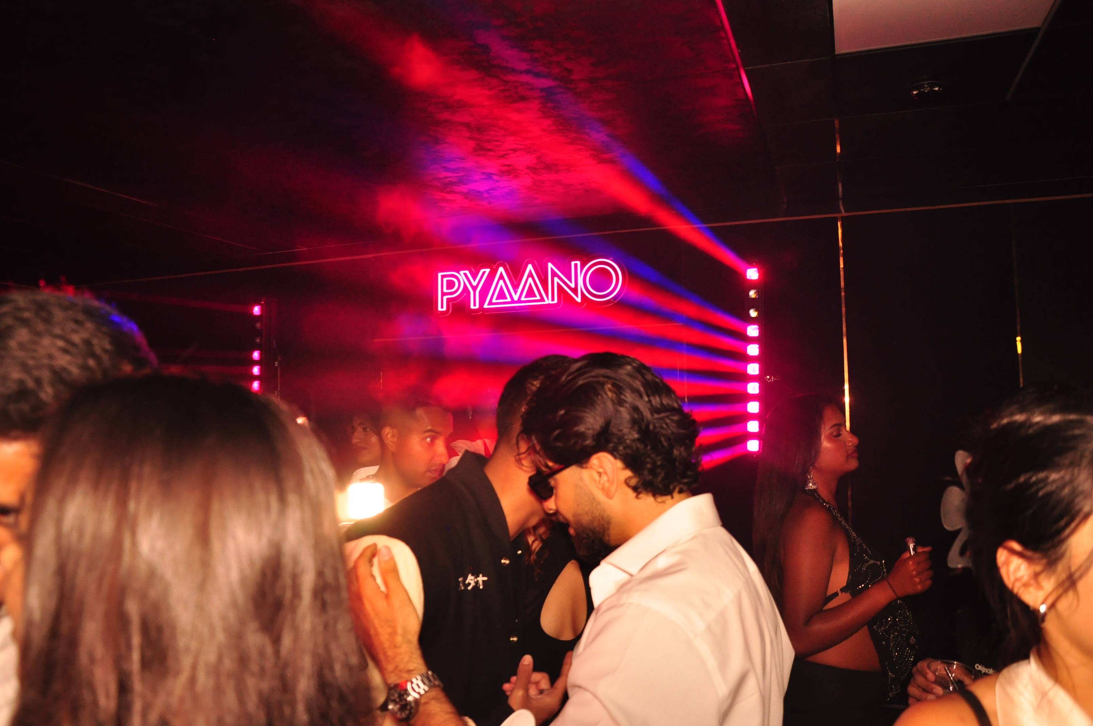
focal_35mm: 27
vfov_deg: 47.8
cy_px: 363
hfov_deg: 67.4
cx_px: 546
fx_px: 819
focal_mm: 18
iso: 800
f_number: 4
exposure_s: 1/60
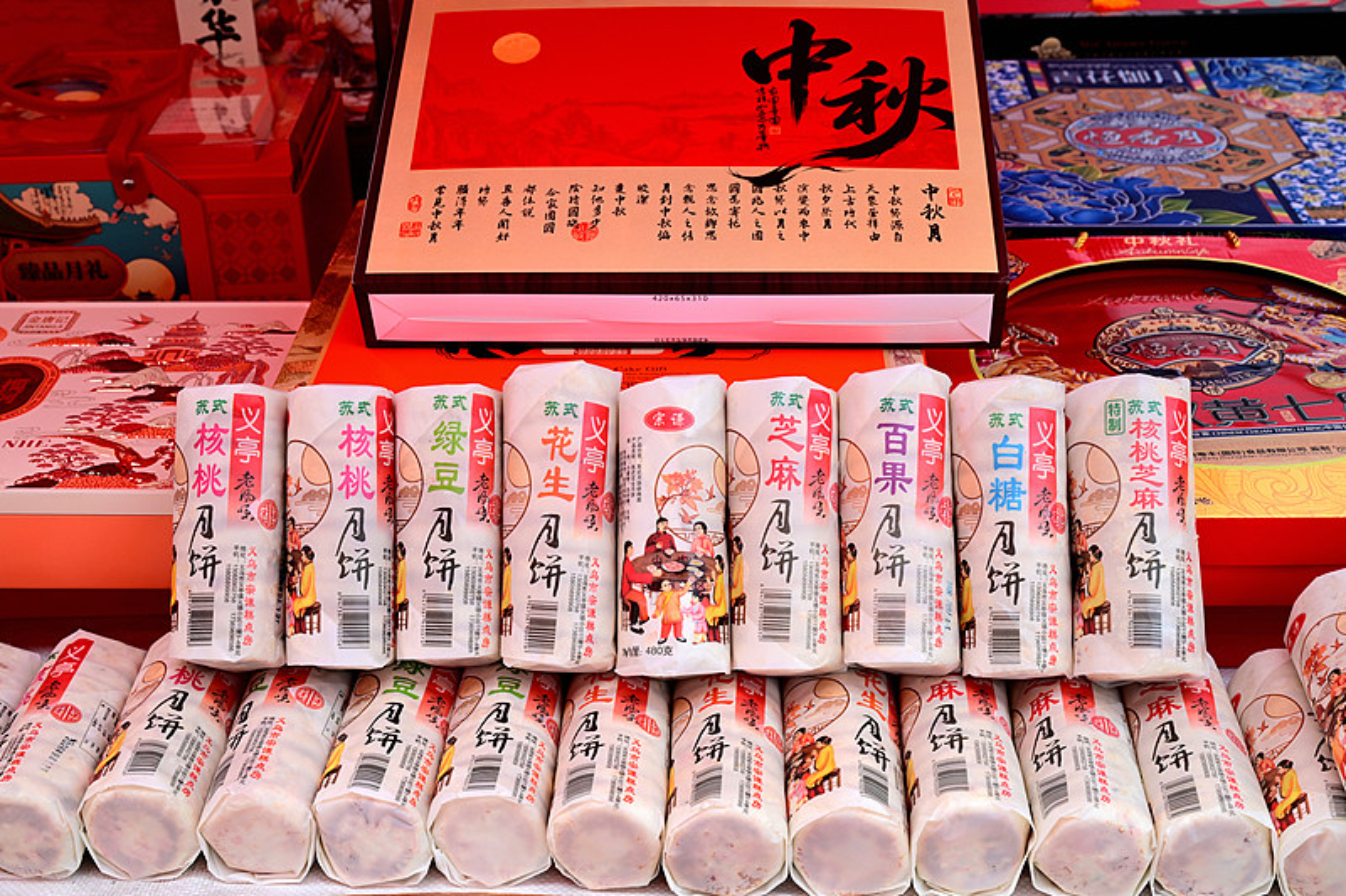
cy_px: 448
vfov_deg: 27.0
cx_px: 673
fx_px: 1869
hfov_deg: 39.6
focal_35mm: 50
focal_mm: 50
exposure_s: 1/160
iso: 200
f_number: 9
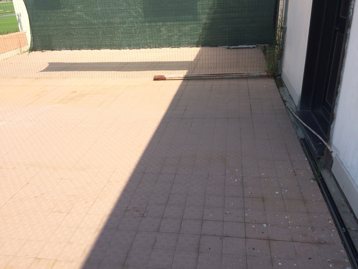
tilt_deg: -25.1
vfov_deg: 48.2
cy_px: 134
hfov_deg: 61.7
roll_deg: +1.8
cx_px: 179
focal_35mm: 29
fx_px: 300
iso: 32
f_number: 2.2
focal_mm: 4.15
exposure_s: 1/1580
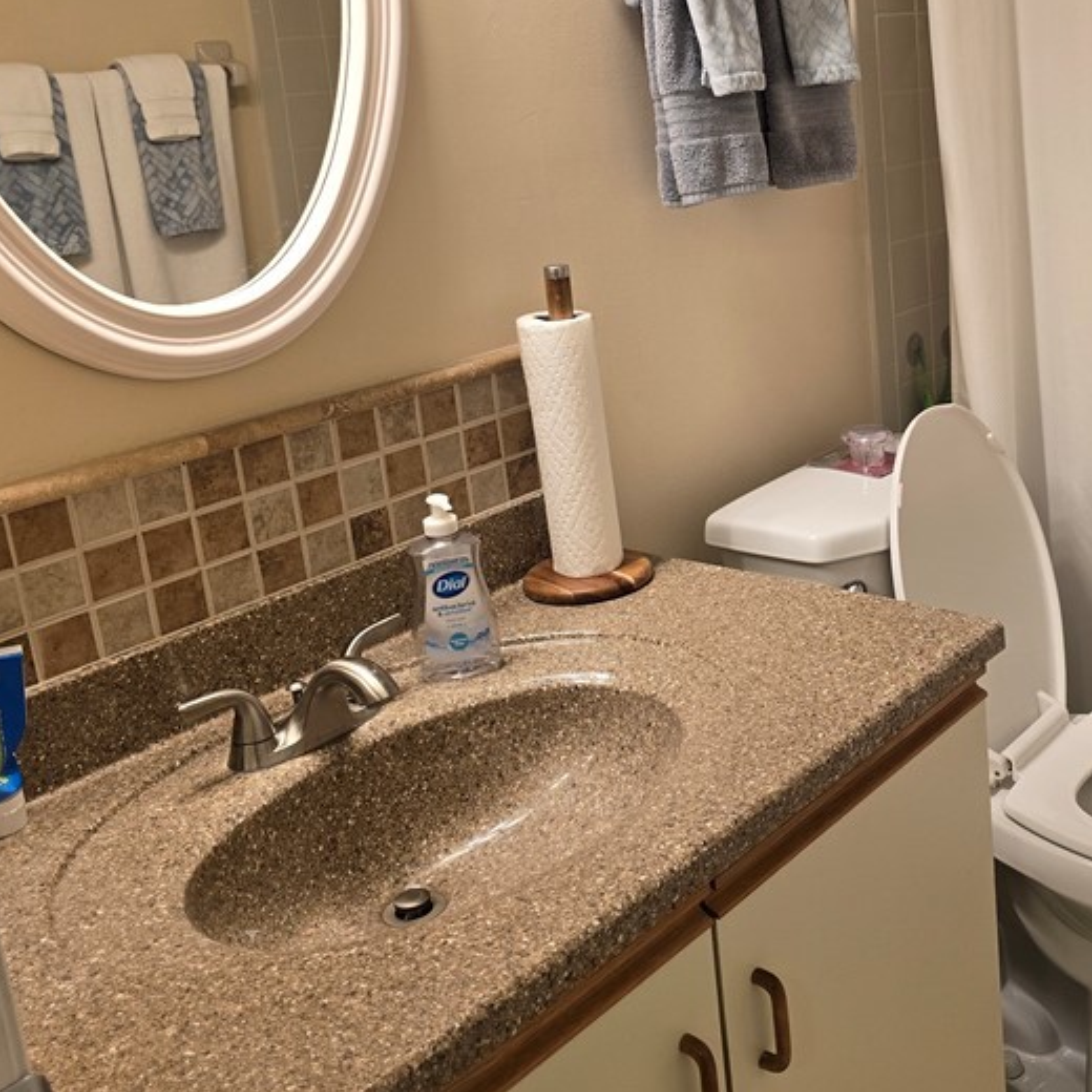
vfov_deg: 41.6
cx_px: 857
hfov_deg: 40.3
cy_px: 424
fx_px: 1428
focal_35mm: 40
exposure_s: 1/180
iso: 100
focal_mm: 6.3
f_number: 1.7
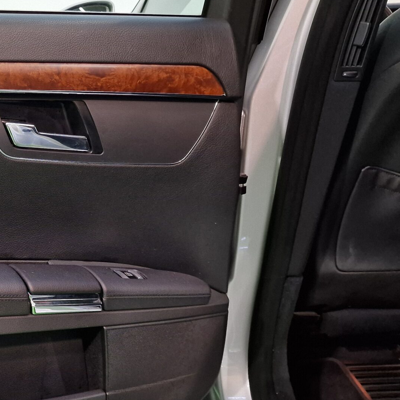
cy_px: 254
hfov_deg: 31.1
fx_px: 641
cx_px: -32
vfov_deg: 34.5
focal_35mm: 49
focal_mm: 6.4
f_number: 1.8
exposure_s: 1/100
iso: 250
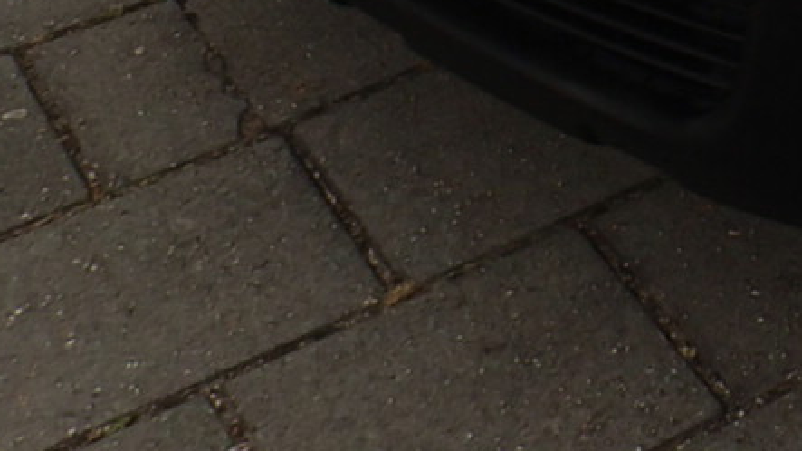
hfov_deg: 15.4
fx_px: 2509
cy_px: -781
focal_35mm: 118
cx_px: 1485
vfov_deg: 8.9
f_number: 2.8
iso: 100
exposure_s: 1/800
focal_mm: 4.5
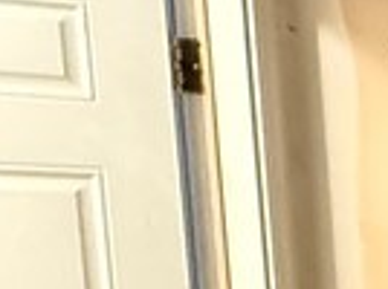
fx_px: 1197
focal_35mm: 107
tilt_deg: -2.5
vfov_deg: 12.9
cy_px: 457
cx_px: 1054
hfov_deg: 12.3
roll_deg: +1.1
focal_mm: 2.22
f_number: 2.2
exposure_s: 1/60
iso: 800
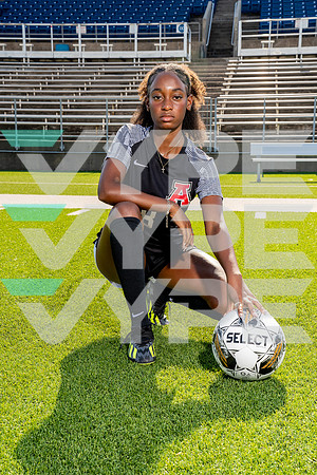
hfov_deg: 25.5
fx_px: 700
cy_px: 238
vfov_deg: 37.5
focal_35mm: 53
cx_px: 158
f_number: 10
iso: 320
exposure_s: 1/250
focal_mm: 53
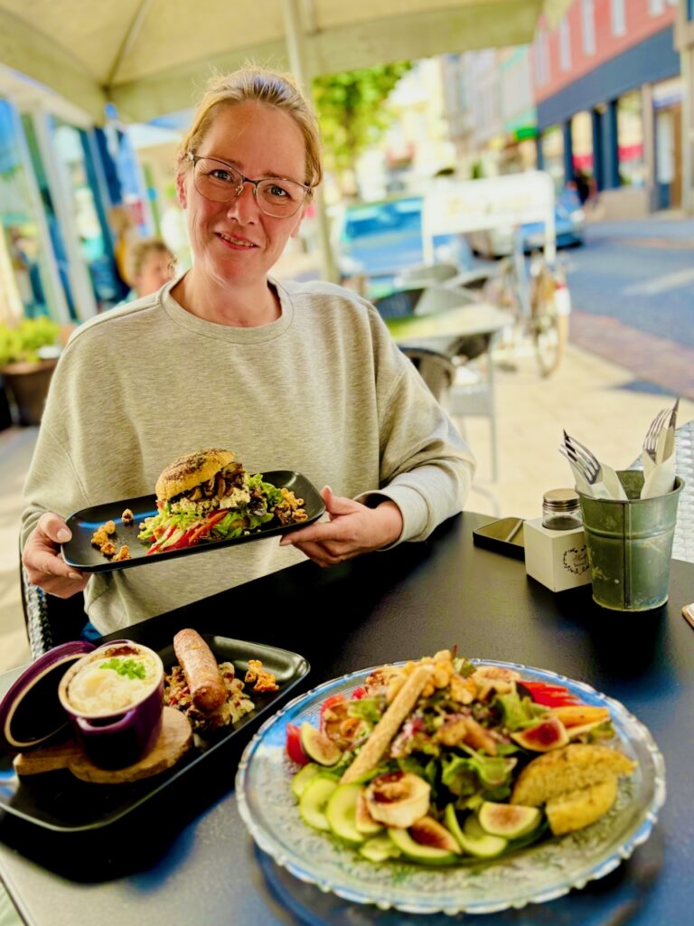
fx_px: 695
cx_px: 347
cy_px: 463
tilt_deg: -18.3
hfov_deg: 53.1
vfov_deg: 67.3
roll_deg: +7.7
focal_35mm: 26
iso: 50
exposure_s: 1/355
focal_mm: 5.96
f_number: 1.6
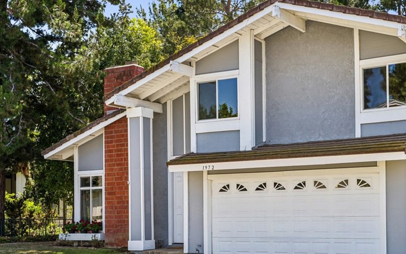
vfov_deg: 25.3
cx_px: 268
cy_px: 147
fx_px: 564
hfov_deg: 39.2
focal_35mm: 51
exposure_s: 1/200
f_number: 8
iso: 100
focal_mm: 36
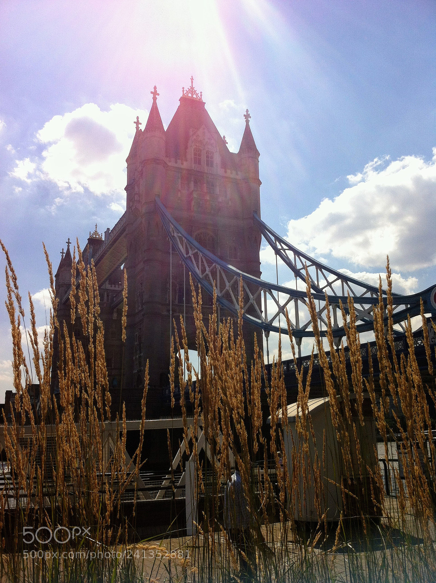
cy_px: 292
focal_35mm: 35
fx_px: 589
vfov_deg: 52.7
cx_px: 218
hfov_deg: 40.6
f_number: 2.8
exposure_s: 1/3016
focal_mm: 3.85
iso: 80
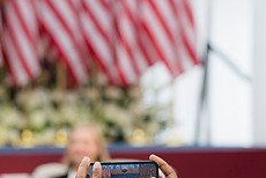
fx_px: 1583
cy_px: 160
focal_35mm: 214
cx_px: 57
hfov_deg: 9.6
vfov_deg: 6.4
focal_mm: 85
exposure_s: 1/250
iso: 180
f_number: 3.5
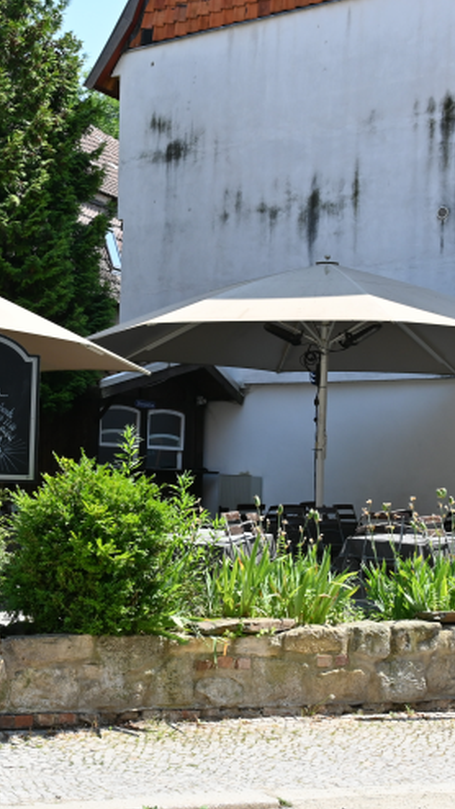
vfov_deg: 34.3
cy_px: 374
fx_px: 1308
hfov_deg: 19.6
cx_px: 103
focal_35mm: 61
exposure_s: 1/400
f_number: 10
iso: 200
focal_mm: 24
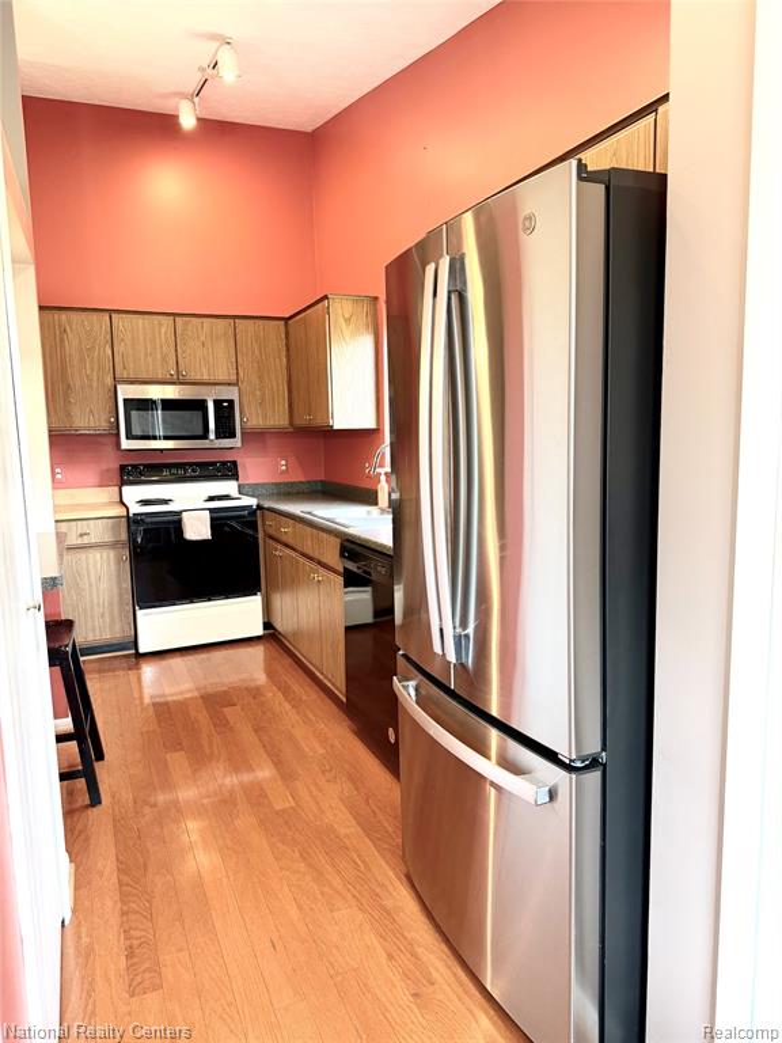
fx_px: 723
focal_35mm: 24
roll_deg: +0.7
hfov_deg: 56.8
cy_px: 522
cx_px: 391
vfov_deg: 71.6
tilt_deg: -8.2
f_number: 1.78
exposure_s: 1/60
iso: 250
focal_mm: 6.76
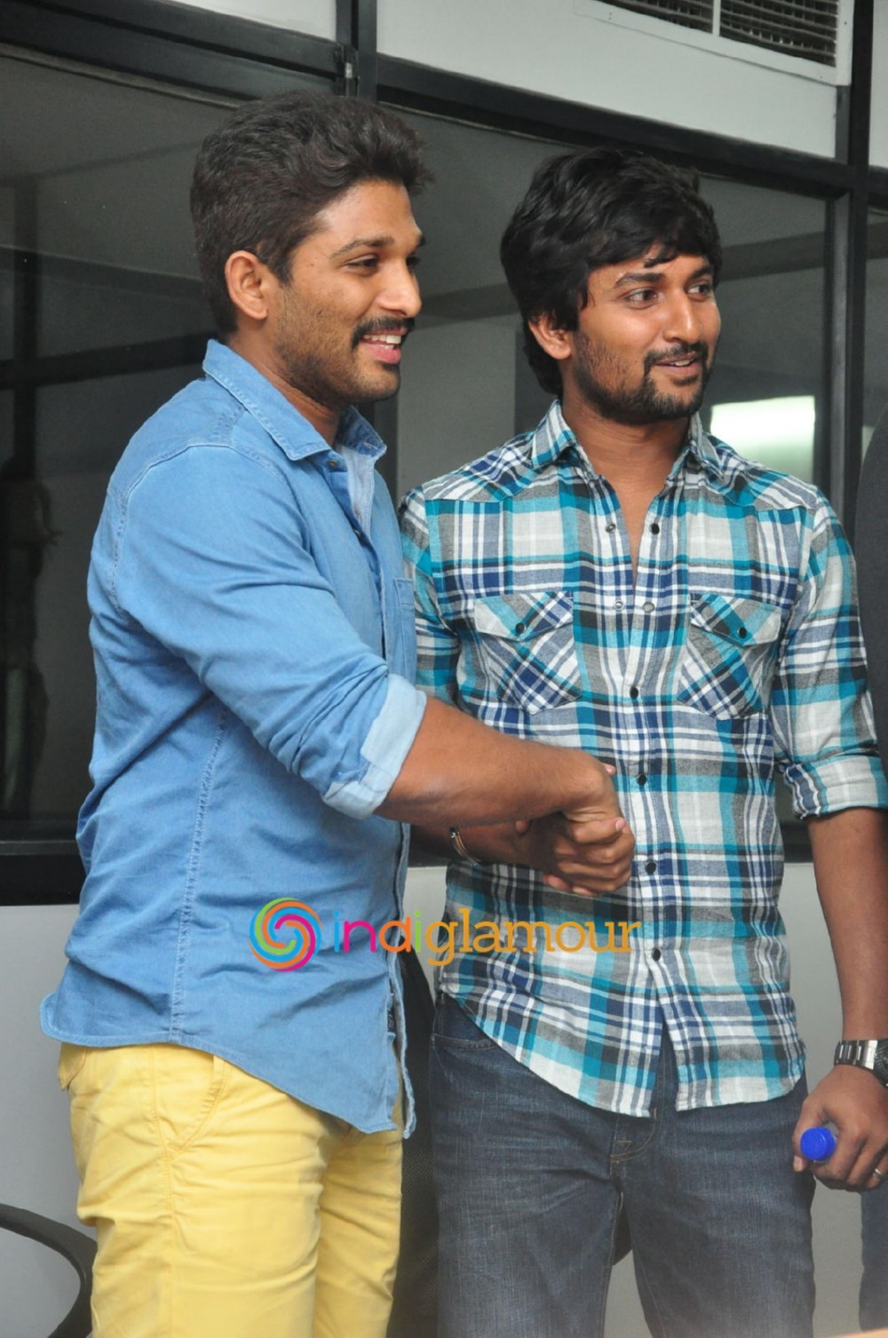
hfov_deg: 15.7
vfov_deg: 23.4
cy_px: 669
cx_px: 444
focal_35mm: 87
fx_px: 3229
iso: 1600
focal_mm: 58
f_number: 6.3
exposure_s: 1/125
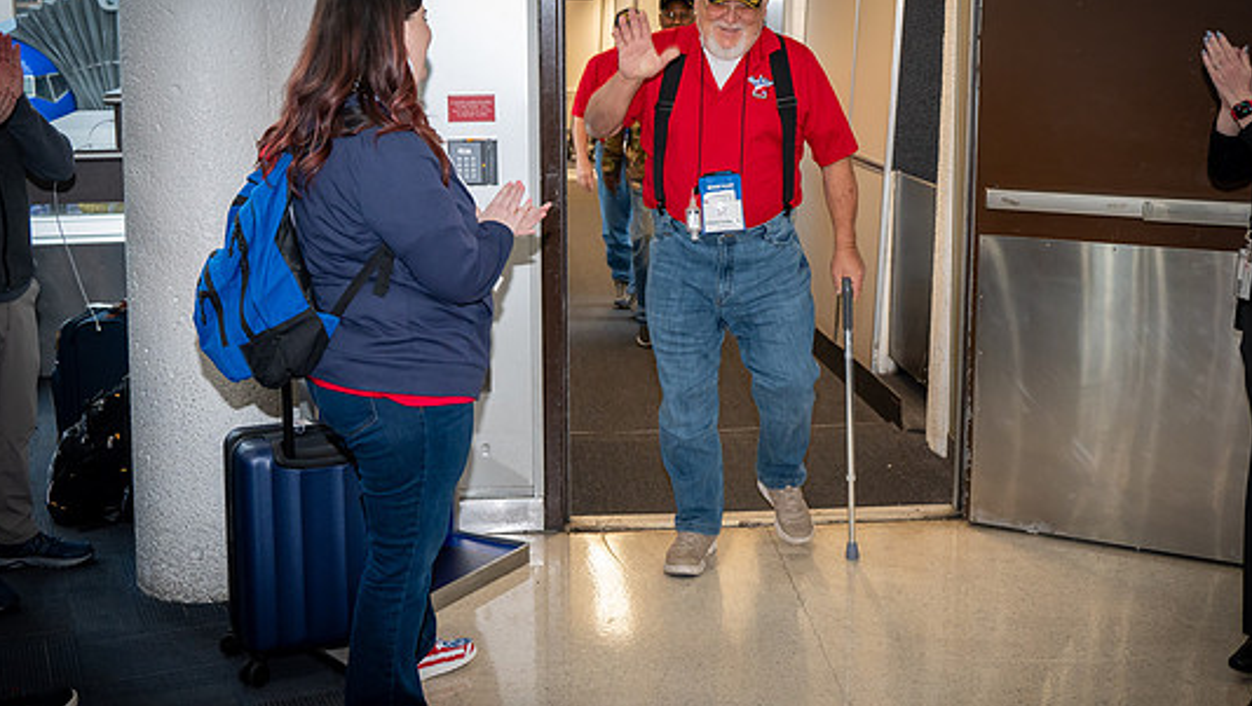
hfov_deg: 41.3
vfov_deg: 24.0
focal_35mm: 50
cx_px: 649
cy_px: 333
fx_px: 1661
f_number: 5.3
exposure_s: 1/100
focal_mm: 44
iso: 3200
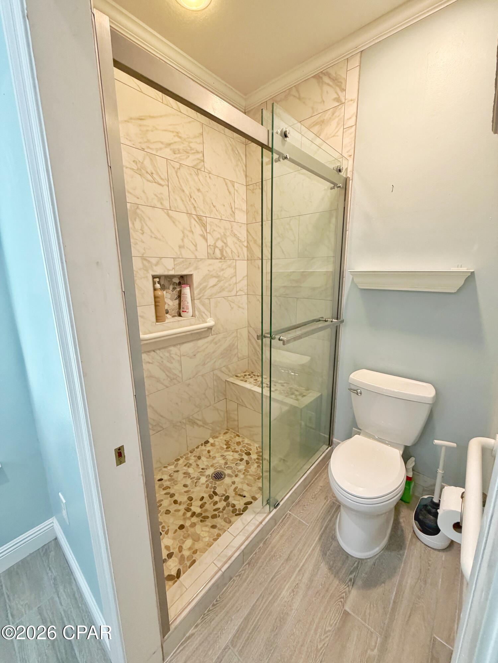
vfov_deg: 102.1
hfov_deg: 85.7
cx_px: 249
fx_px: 269
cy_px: 332
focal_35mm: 14
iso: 250
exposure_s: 1/60
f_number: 2.2
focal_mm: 2.22
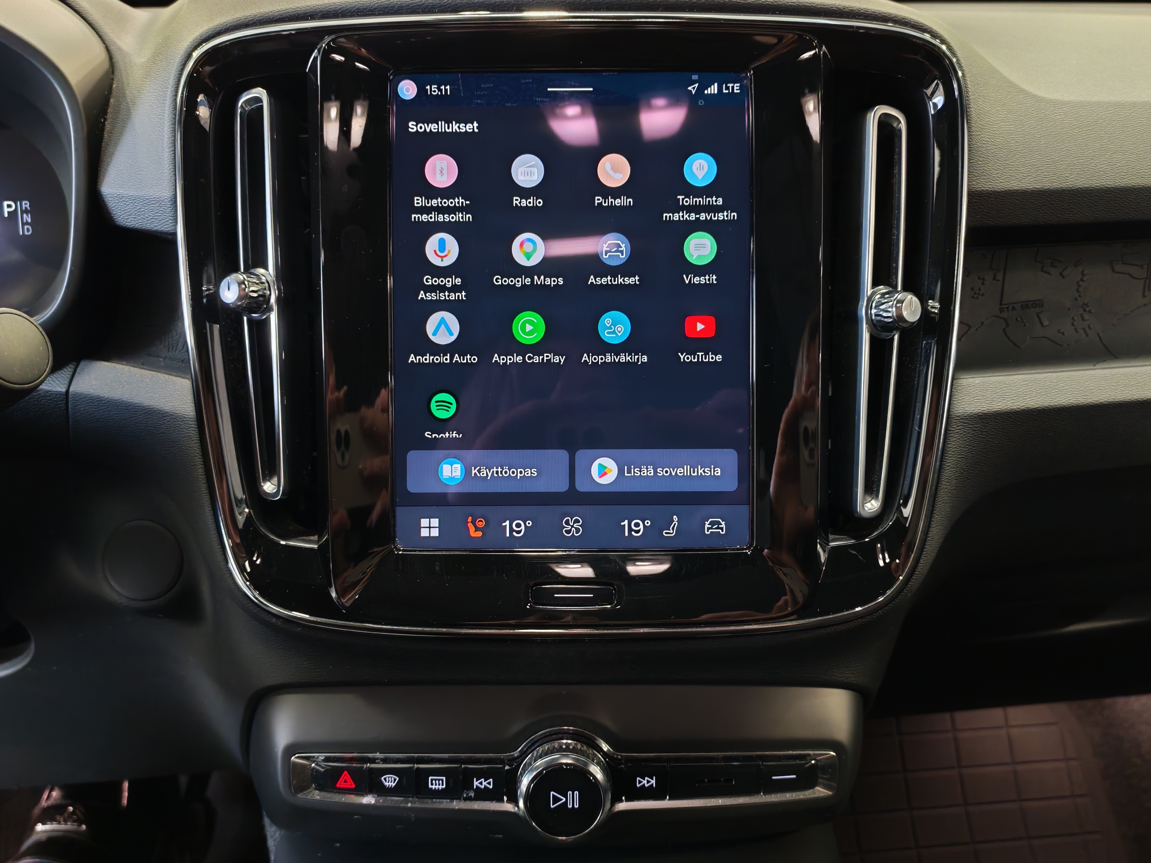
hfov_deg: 58.4
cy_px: 432
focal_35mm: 31
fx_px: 1031
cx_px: 576
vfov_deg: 45.4
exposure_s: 1/50
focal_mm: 6.12
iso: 1000
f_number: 1.9
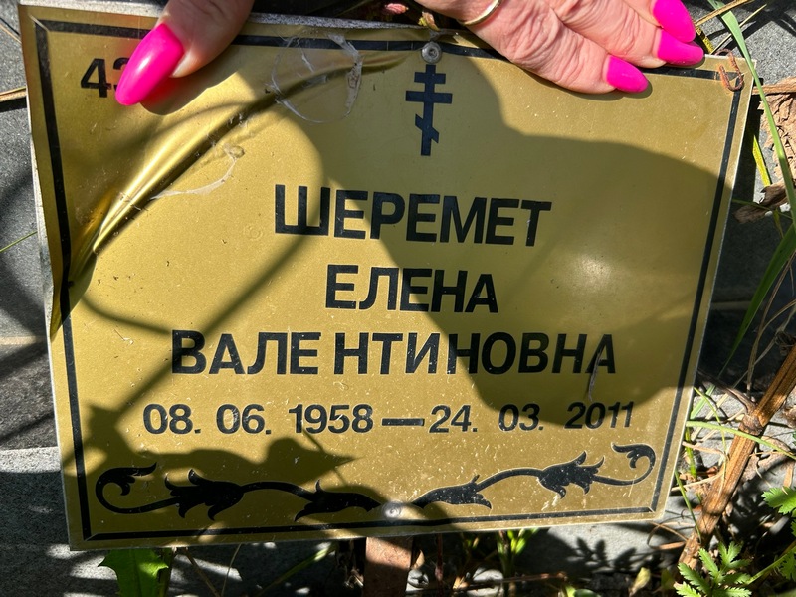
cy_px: 298
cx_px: 398
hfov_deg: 67.3
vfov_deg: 53.1
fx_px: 598
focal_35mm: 26
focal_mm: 5.7
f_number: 1.5
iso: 50
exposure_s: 1/1575
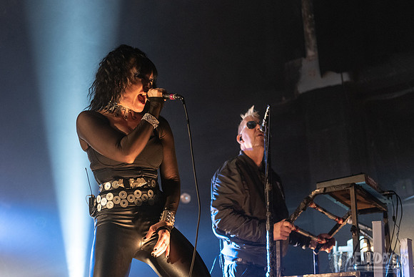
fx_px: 704
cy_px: 114
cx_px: 170
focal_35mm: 61
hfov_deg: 32.7
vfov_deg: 22.2
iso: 3200
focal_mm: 52
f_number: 3.2
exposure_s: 1/320
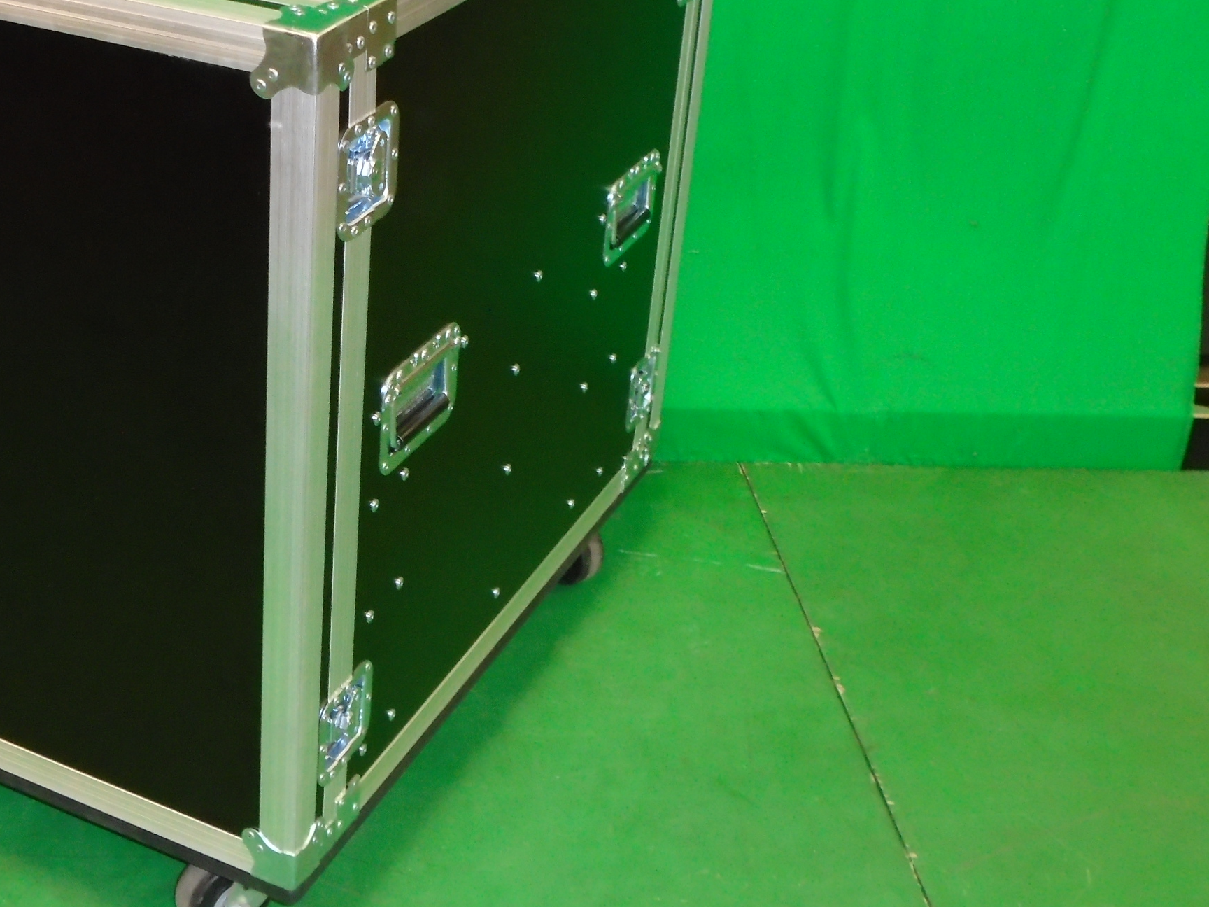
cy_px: 371
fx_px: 1886
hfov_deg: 34.9
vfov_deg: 27.0
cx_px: 334
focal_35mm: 54
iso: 400
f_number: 3.8
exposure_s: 1/40
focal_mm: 6.4
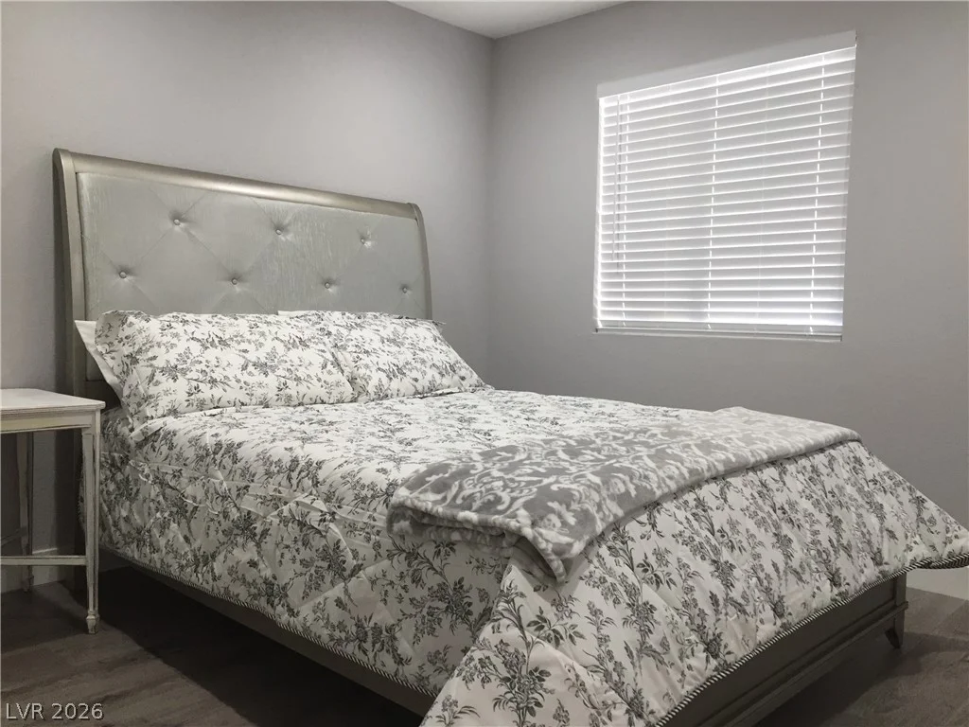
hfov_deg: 61.7
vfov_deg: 48.2
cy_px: 364
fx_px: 812
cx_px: 484
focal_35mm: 29
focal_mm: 4.15
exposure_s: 1/30
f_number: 2.2
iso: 50
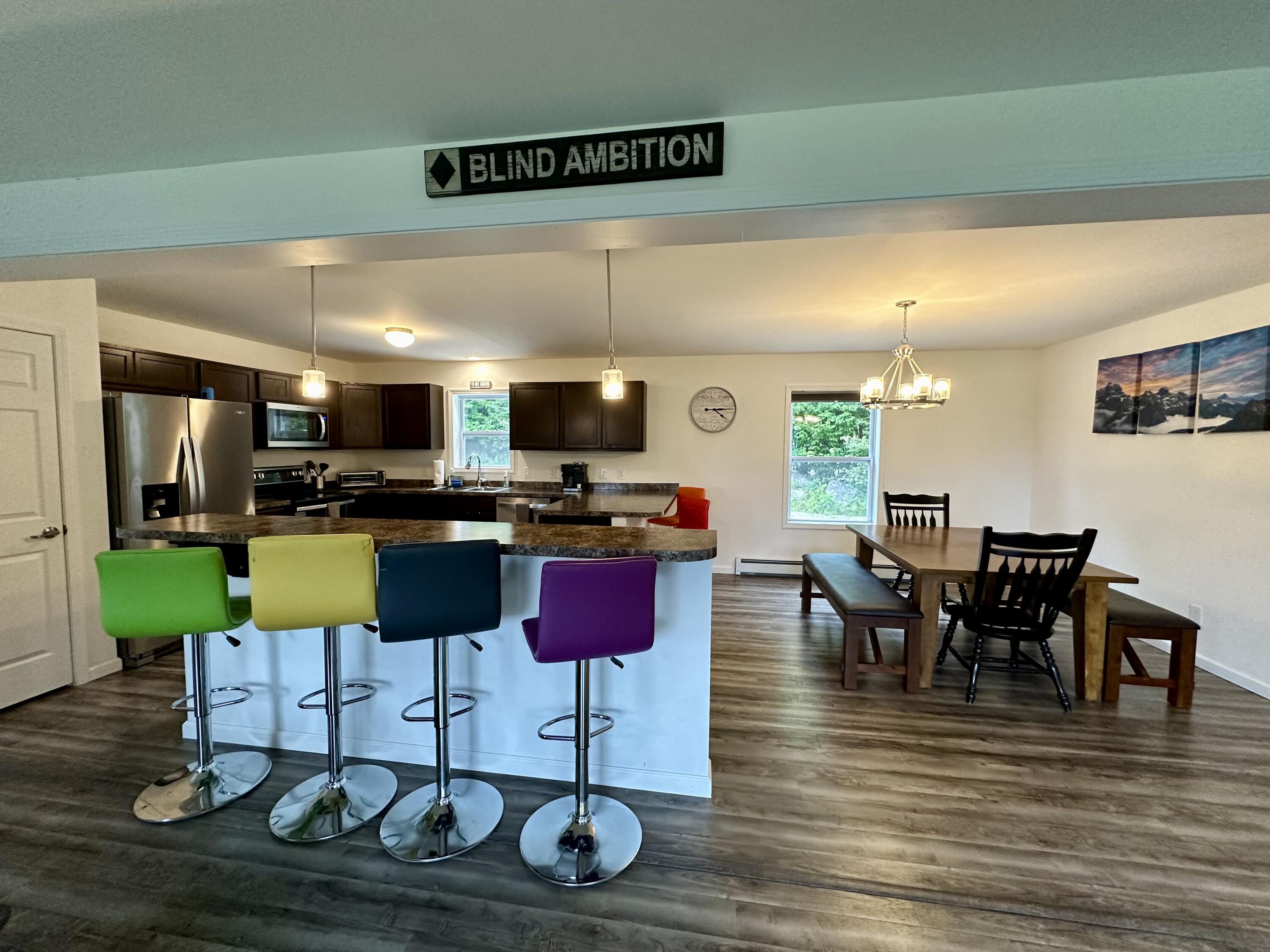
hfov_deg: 102.1
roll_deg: -0.2
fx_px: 514
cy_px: 476
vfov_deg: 85.7
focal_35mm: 14
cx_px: 635
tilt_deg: -3.0
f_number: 2.2
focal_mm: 2.22
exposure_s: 1/120
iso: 250
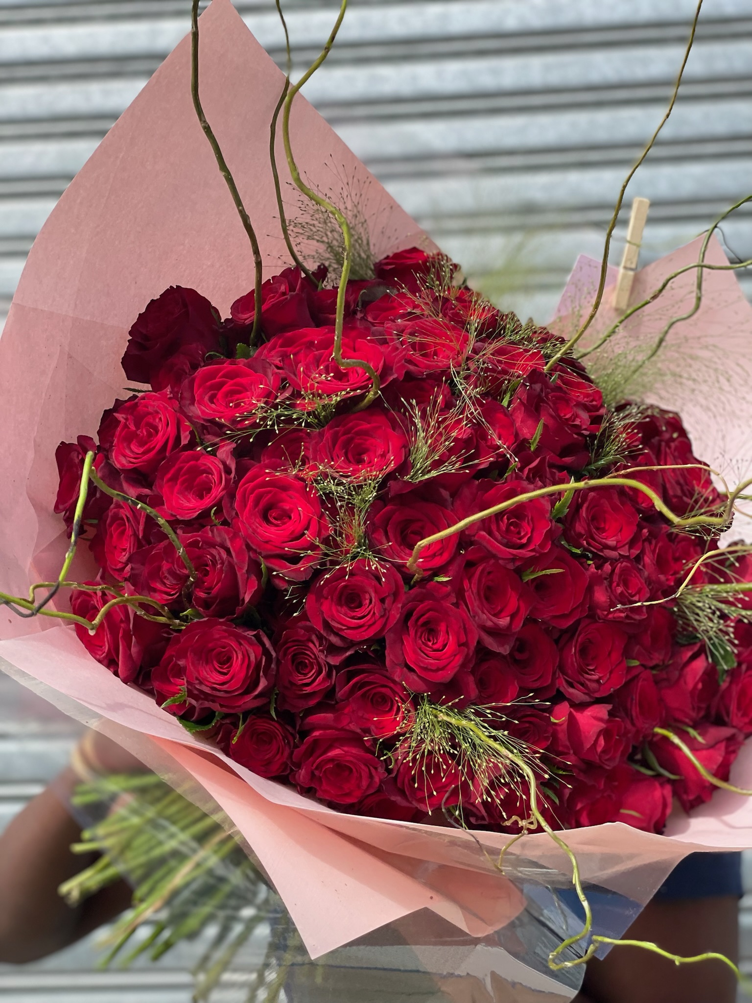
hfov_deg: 28.0
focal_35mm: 52
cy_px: 502
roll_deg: +4.1
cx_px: 376
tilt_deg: +3.7
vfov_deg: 36.8
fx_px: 1506
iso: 32
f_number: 2
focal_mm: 6
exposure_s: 1/1170
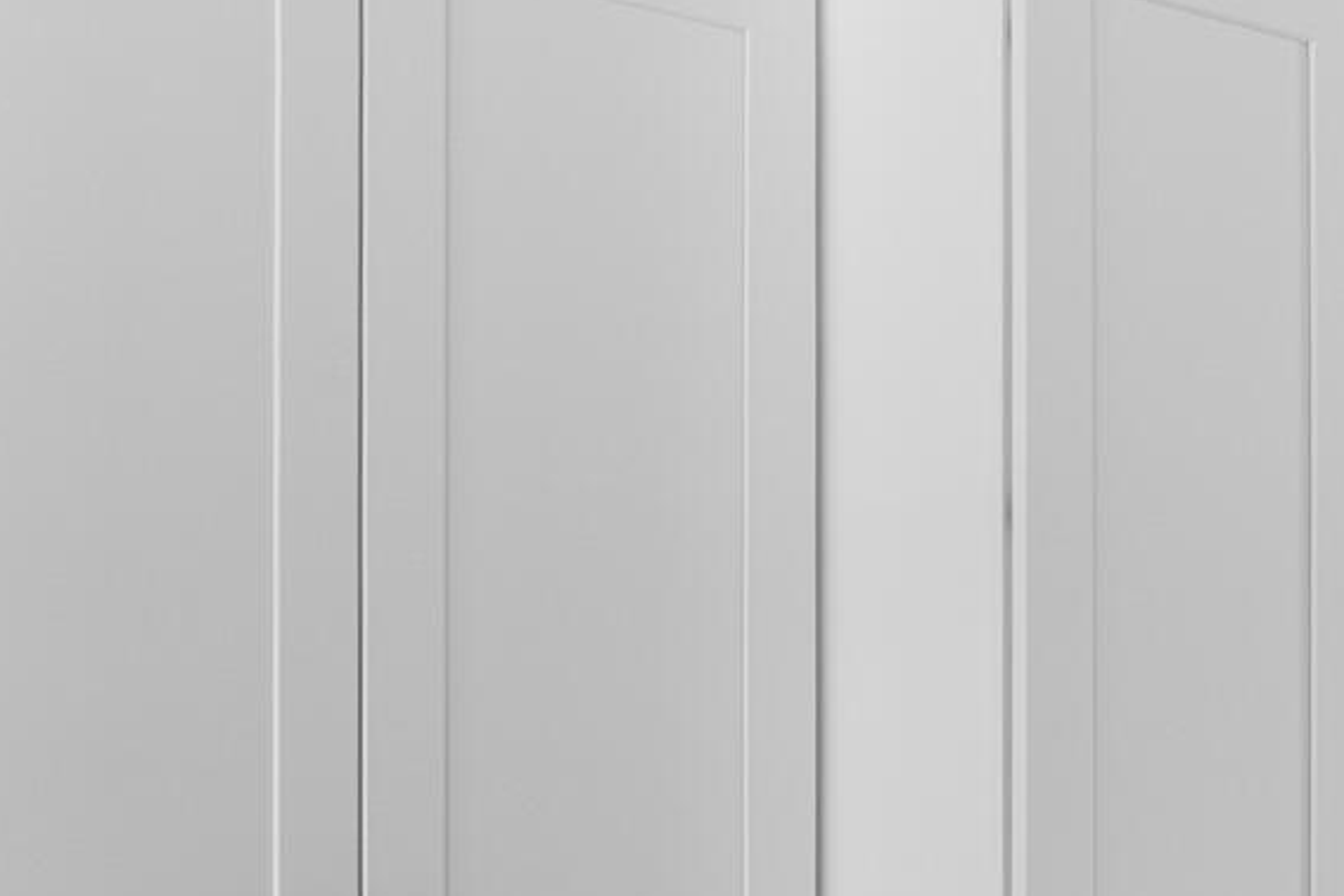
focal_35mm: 90
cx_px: 1555
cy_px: 1103
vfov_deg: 14.6
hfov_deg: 21.2
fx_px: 3360
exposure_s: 1/2.5
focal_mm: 17
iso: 400
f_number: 8
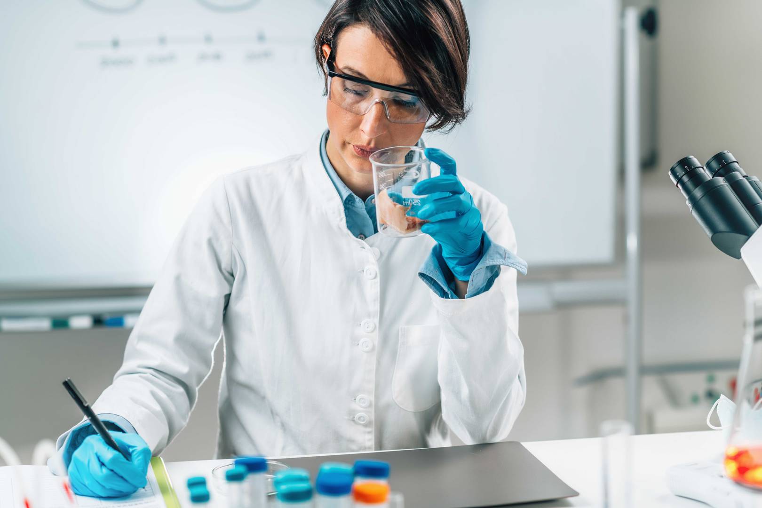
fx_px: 1799
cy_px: 254
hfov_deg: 23.9
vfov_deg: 16.1
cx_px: 381
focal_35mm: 85
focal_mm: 85
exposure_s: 1/200
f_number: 2.5
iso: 64
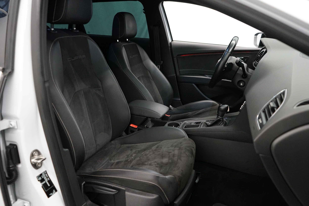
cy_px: 103
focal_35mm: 28
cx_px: 154
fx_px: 240
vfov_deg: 46.4
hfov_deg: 65.5
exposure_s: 1/160
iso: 4000
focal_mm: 28
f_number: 3.5
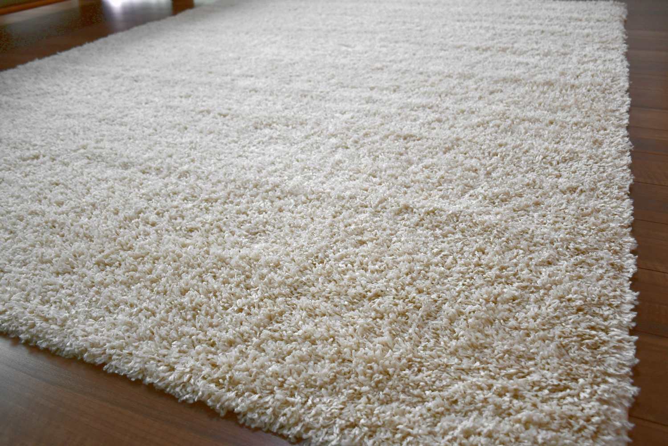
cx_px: 334
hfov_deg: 61.9
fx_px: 557
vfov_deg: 43.6
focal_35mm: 30
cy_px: 223
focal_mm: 20
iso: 500
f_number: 3.5
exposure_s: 1/250
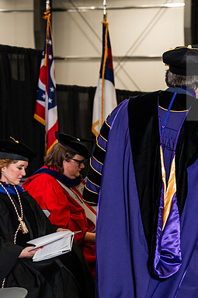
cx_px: 163
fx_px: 875
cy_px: 150
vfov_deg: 19.3
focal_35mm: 106
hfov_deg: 12.8
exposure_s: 1/200
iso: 1250
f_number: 4.5
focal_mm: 70
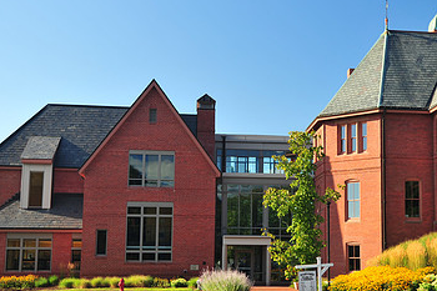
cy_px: 176
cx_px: 280
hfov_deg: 34.3
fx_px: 704
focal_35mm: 58
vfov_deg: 23.3
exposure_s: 1/125
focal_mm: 35
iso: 200
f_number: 5
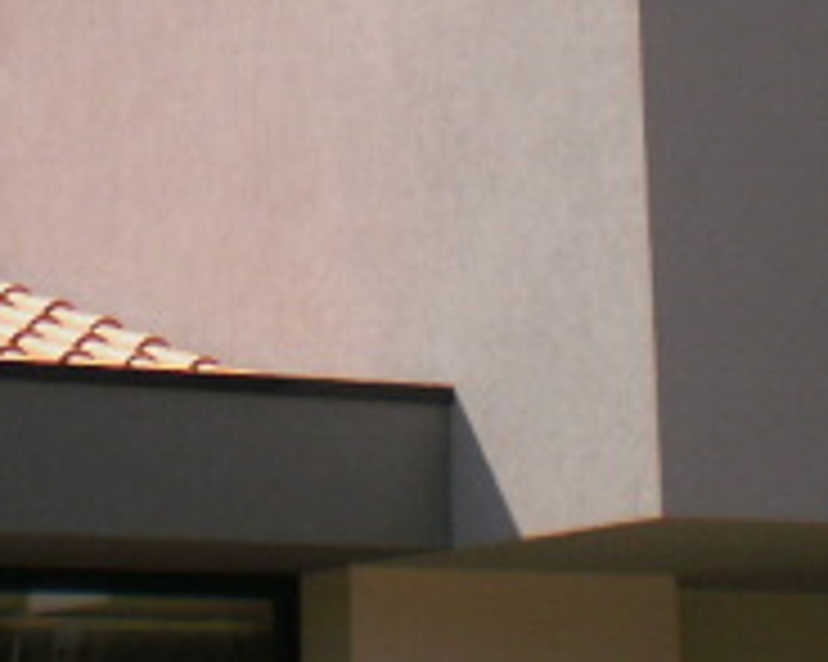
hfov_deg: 15.0
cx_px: 234
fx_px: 3135
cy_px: -41
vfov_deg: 11.9
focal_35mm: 128
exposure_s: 1/1000
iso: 100
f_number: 4.6
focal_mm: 6.3
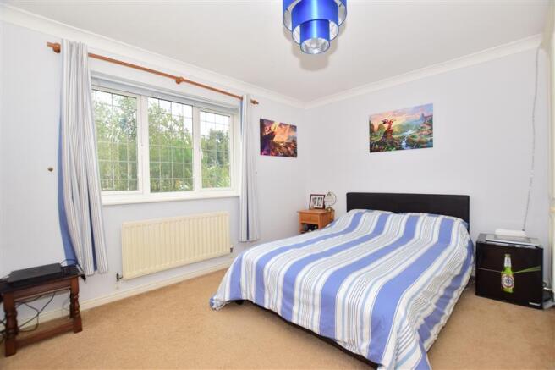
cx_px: 278
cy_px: 185
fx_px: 231
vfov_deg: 77.3
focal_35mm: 15
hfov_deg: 100.4
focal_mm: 10
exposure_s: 1/125
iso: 200
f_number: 5.6
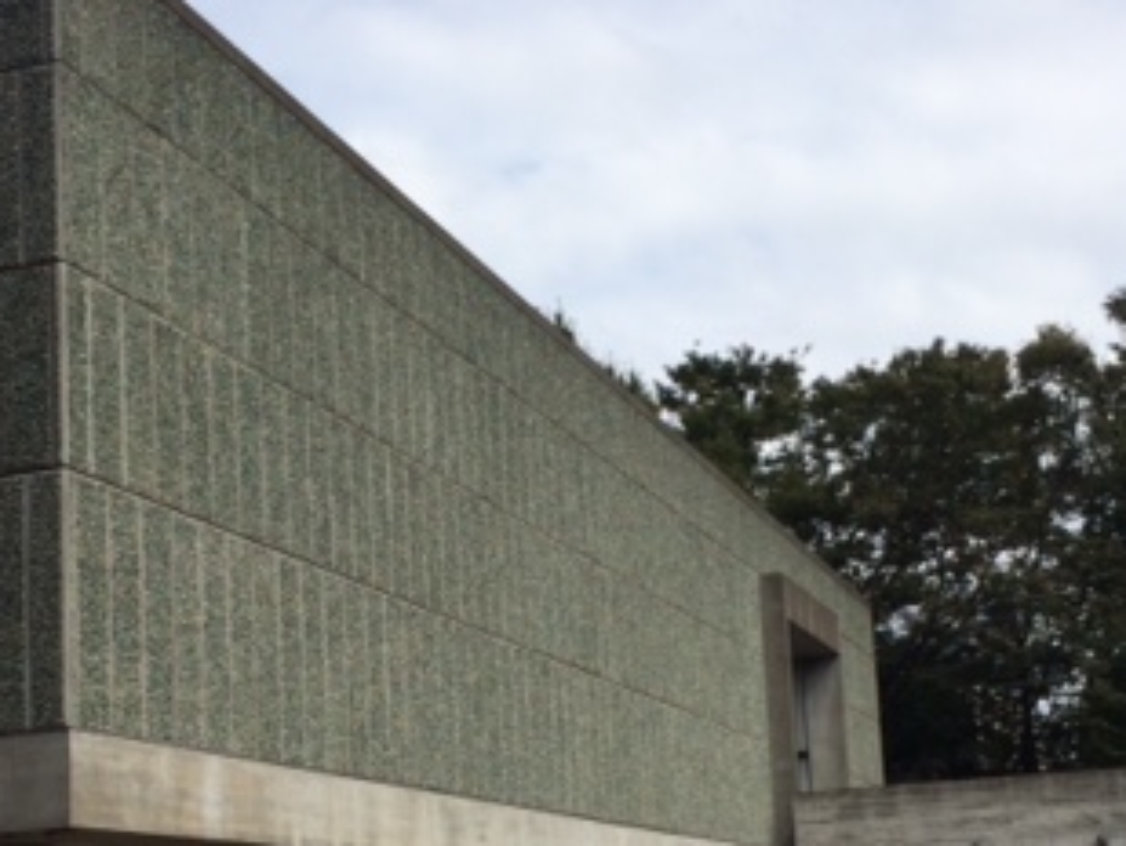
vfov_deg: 24.1
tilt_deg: +8.5
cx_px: 583
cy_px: 671
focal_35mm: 60
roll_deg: +2.6
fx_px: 1952
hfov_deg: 32.2
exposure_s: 1/3425
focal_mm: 4.15
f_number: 2.2
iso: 32
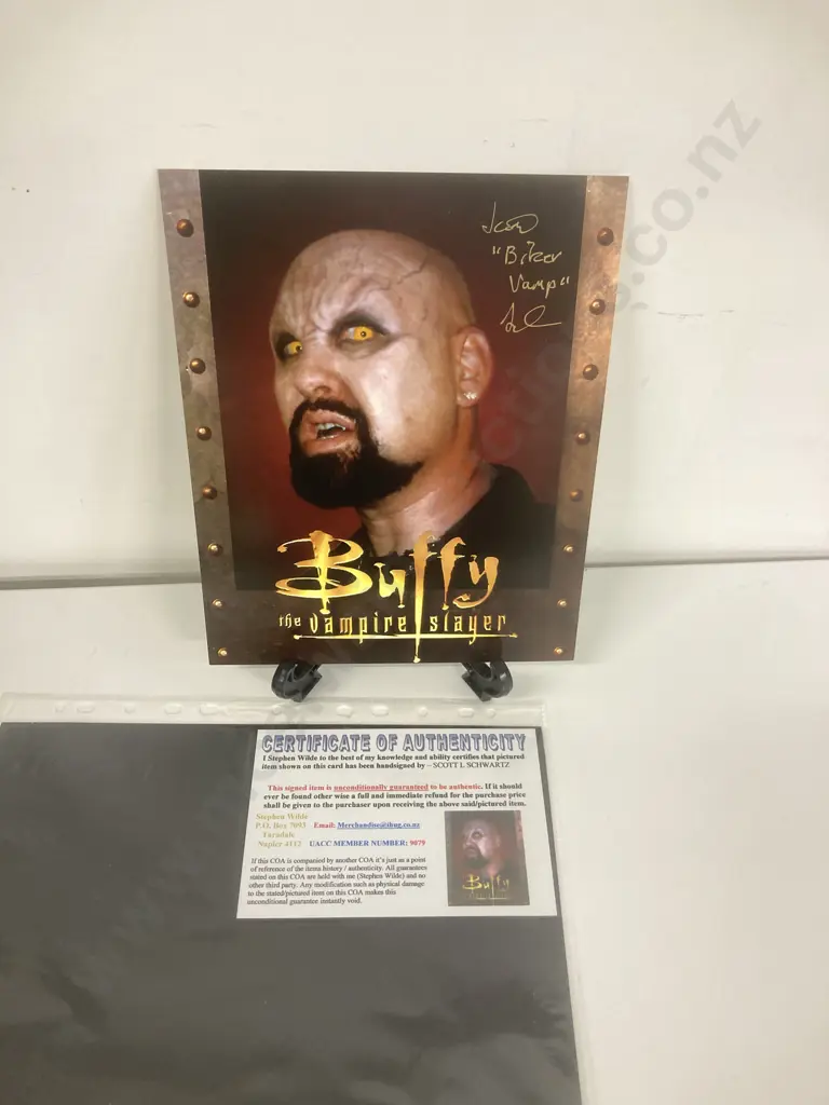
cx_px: 414
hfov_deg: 49.7
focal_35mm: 28
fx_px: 894
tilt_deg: -47.7
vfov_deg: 63.4
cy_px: 552
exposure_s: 1/50
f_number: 1.8
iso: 100
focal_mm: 3.99
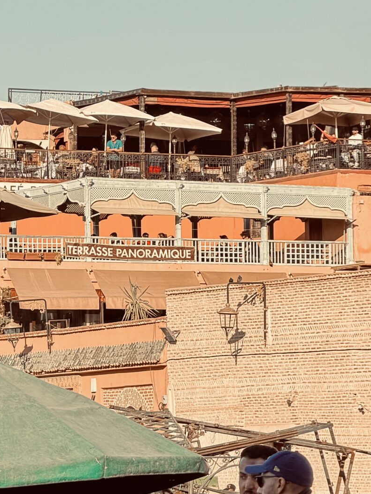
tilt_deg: +4.0
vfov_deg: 8.1
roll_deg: +0.7
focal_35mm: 243
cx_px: -34
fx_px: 3472
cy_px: 273
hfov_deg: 6.1
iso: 32
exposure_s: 1/631
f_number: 2.8
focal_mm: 16.89
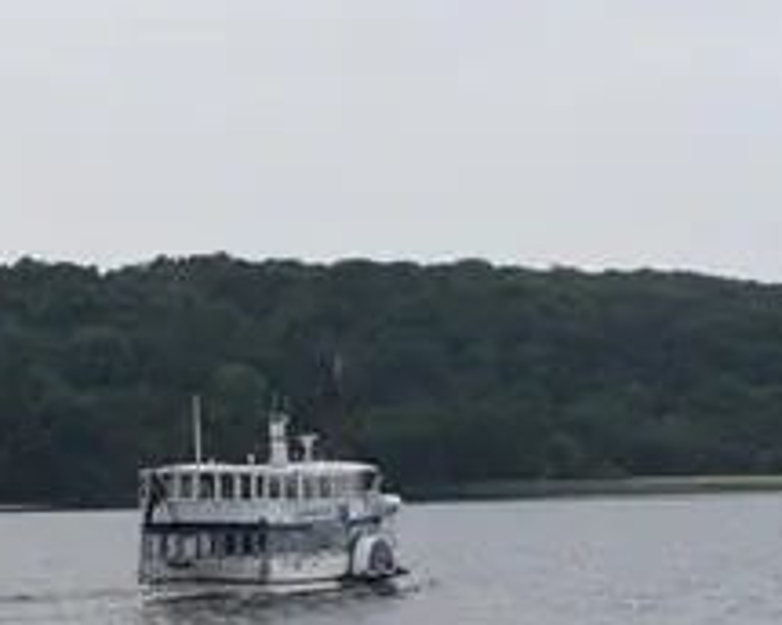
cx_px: -607
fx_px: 3434
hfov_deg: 12.0
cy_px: 309
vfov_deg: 10.4
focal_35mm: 148
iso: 100
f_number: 6.3
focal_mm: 21
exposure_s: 1/160
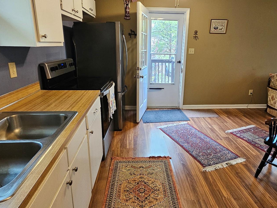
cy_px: 100
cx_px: 152
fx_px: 168
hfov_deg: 78.8
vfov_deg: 63.4
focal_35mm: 21
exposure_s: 1/60
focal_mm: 2.2
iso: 320
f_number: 2.2
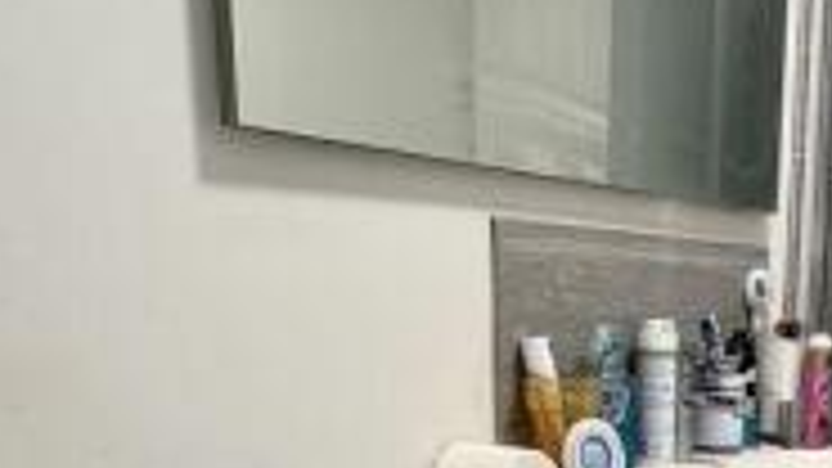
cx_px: 735
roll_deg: -1.5
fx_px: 1059
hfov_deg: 40.0
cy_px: 524
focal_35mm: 48
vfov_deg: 23.3
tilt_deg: -12.4
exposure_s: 1/50
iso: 250
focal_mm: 2.22
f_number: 2.2
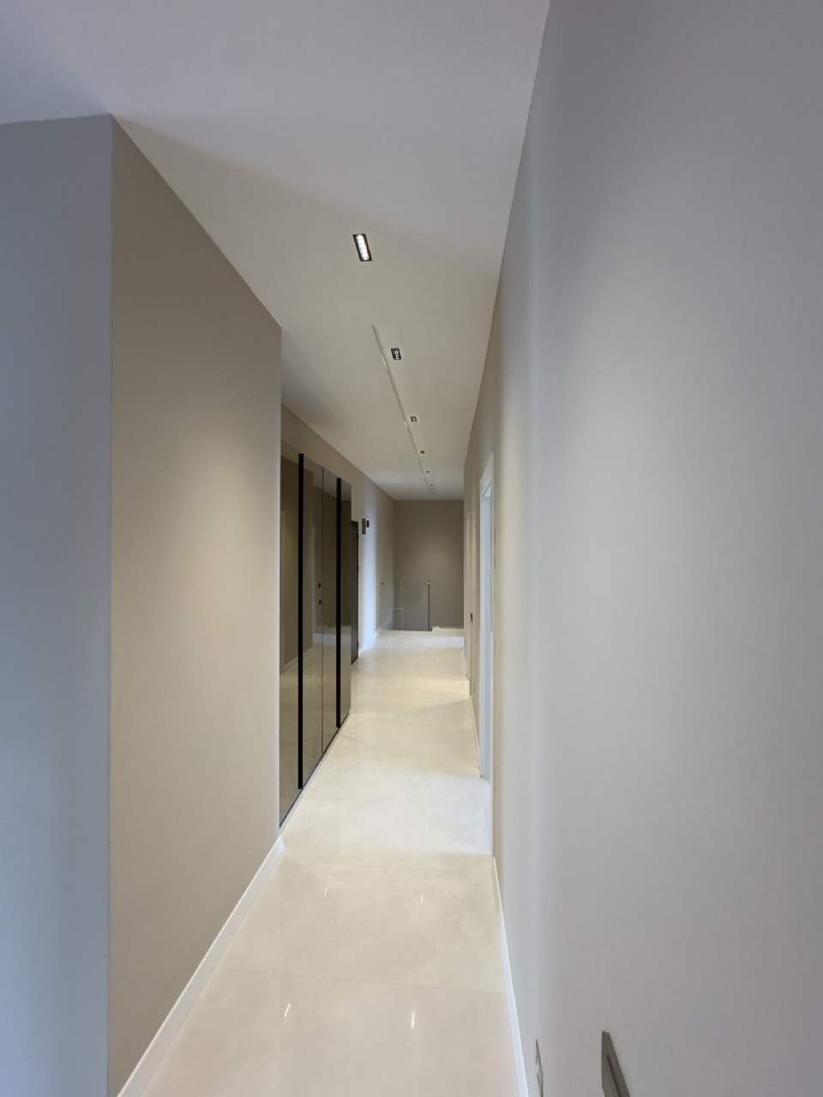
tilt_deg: +0.0
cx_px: 412
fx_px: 444
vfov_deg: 102.1
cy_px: 548
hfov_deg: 85.7
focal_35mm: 14
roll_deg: +0.0
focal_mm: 2.22
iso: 250
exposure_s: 1/100
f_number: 2.2
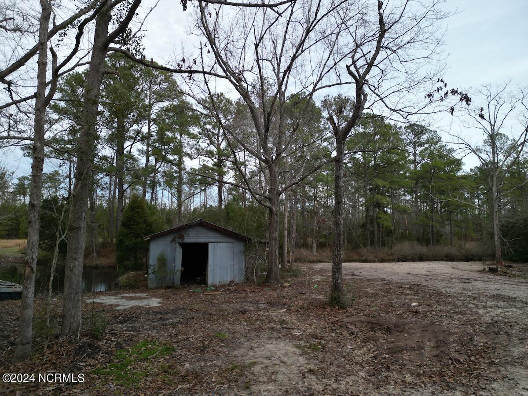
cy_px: 198
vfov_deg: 56.8
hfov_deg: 71.6
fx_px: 366
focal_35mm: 24
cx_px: 264
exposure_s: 1/160
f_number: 1.7
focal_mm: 6.72
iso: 100
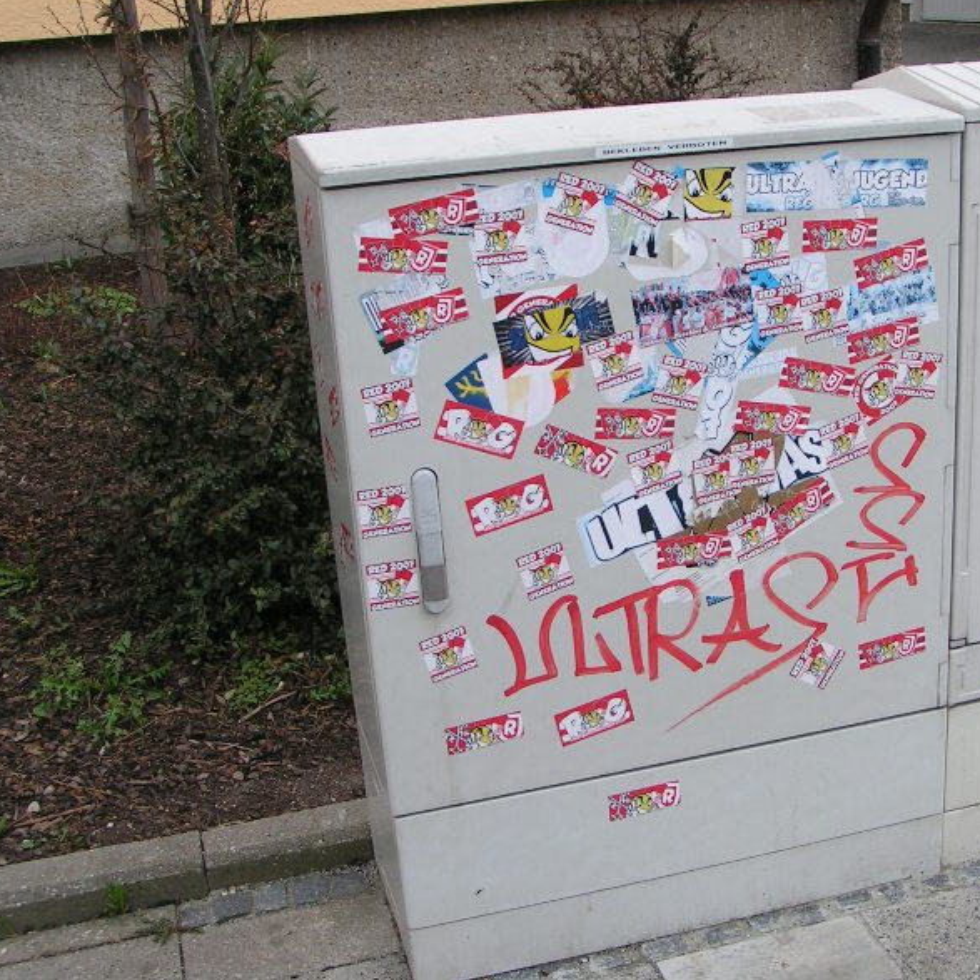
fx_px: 1505
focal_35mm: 47
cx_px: 603
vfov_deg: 36.1
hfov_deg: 35.9
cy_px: 482
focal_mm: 6
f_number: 5
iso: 50
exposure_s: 1/200
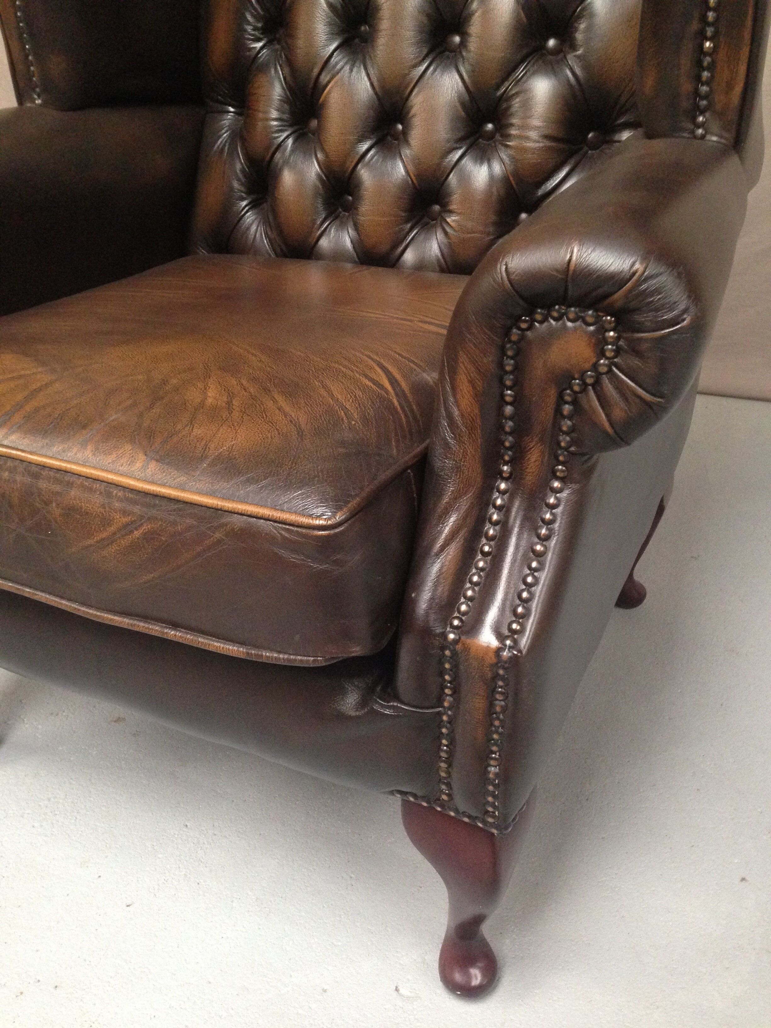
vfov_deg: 55.3
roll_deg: +0.6
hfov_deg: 43.0
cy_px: 514
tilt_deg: -28.4
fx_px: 980
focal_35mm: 33
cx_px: 386
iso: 400
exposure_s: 1/20
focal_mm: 4.12
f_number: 2.4
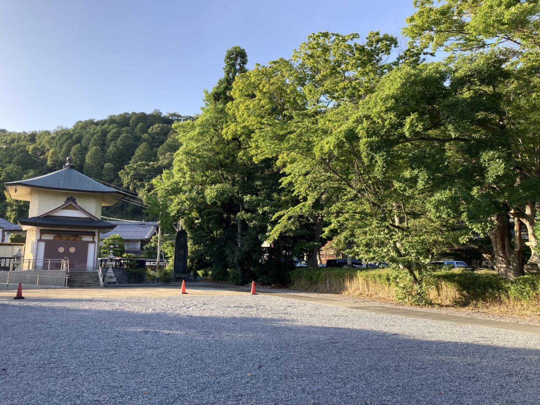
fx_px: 437
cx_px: 270
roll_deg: -0.4
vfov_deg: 49.7
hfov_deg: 63.4
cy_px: 202
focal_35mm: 28
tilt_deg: +9.6
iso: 20
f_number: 1.8
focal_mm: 3.99
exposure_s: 1/333
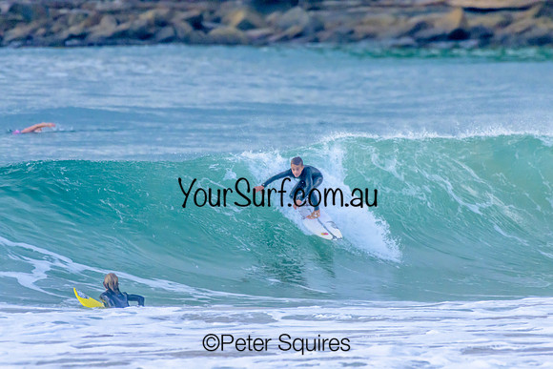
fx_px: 15364
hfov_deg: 2.1
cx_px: 276
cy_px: 184
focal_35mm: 1000
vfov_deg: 1.4
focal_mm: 1000
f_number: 11
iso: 4000
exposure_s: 1/2000
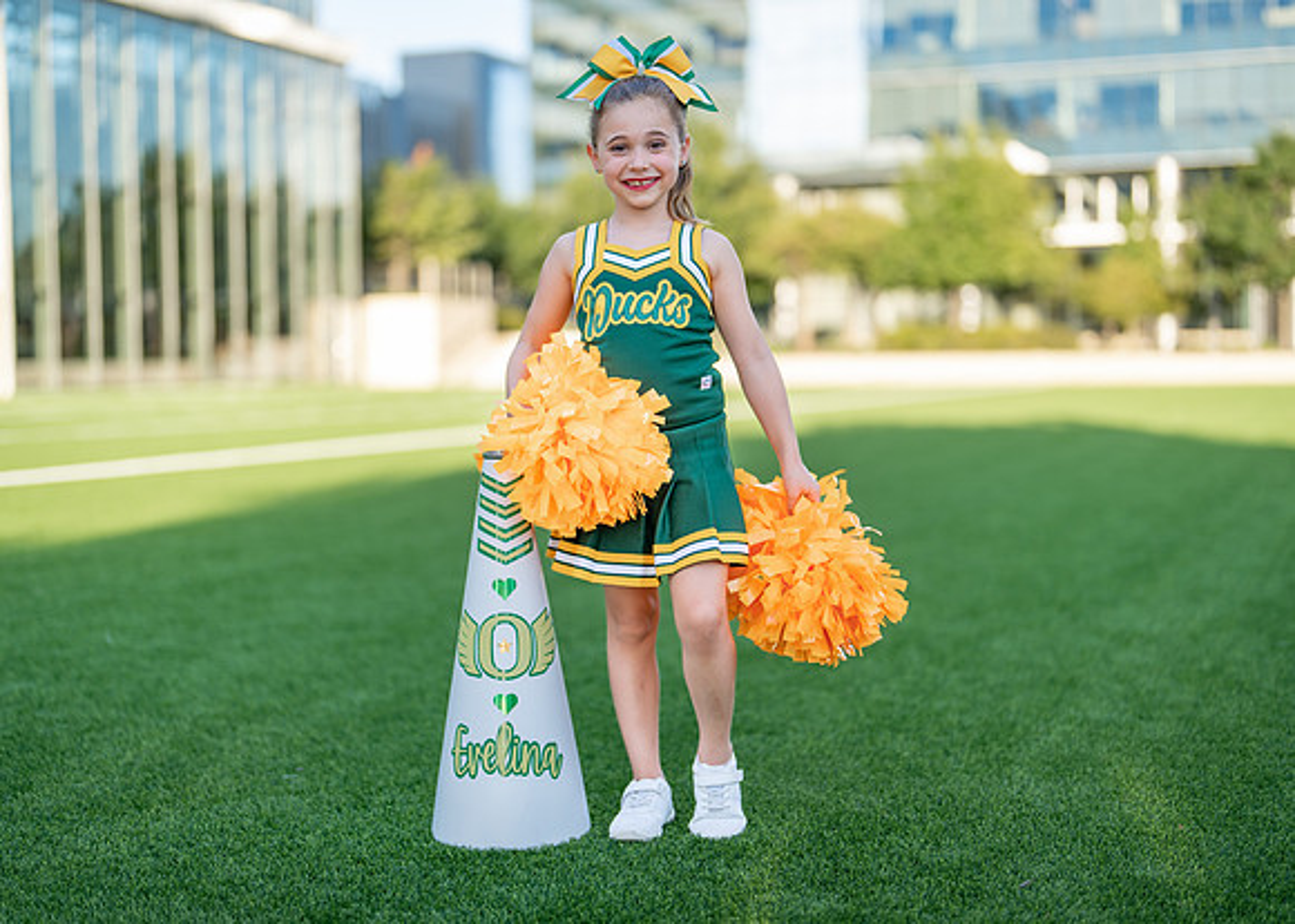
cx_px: 648
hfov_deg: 37.2
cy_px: 462
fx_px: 1926
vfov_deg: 27.0
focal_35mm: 52
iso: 100
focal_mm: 50
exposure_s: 1/1250
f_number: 1.2
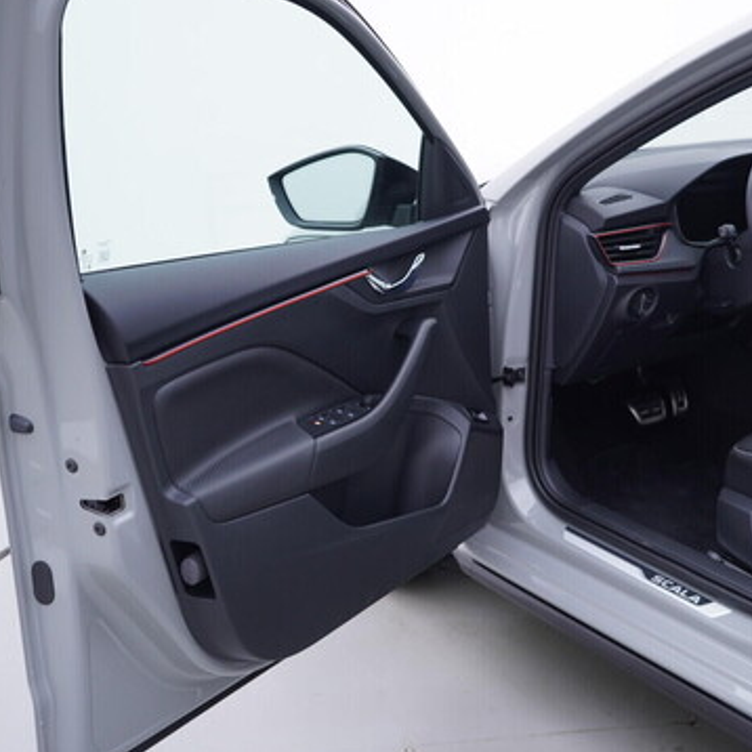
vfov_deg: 36.1
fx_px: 1155
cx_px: 534
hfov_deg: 35.5
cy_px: 373
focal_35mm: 47
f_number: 3.2
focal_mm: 24
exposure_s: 1/50
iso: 125
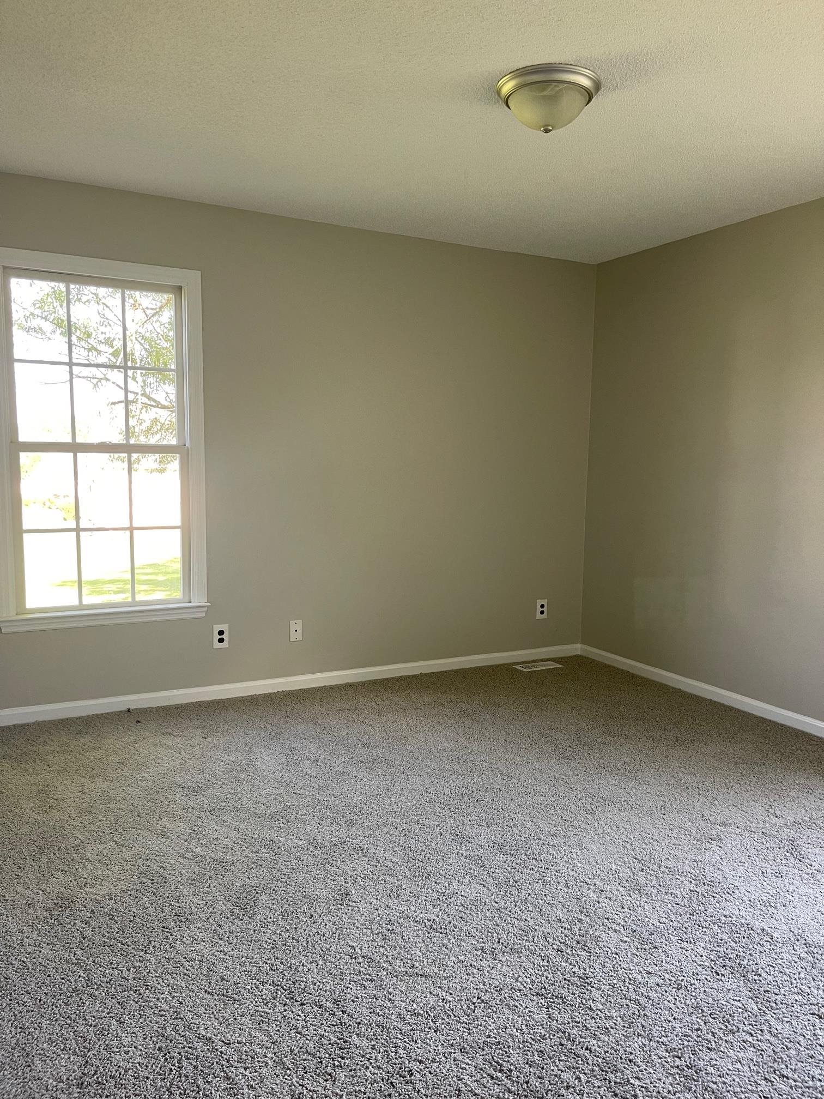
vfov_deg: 67.3
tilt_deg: -6.8
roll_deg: -1.1
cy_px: 550
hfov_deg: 53.1
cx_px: 412
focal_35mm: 26
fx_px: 825
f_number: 1.6
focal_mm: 5.1
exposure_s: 1/97
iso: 125
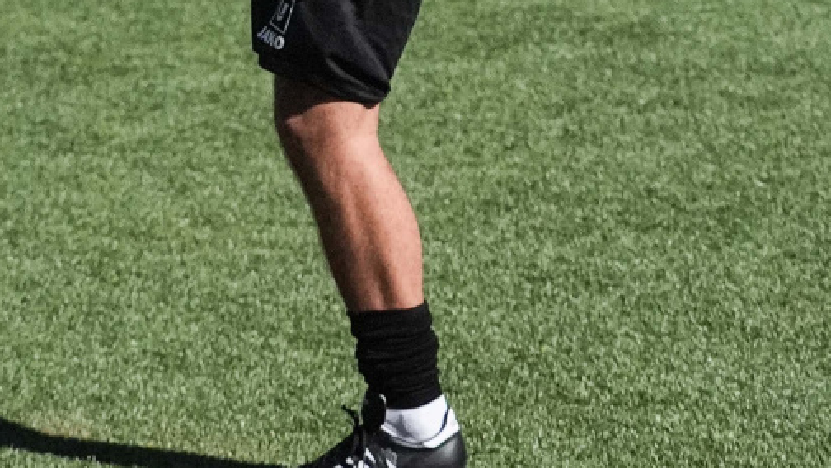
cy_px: -280
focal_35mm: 217
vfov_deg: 5.5
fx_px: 4784
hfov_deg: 9.9
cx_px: 219
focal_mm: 58
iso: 5000
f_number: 4.5
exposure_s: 1/80000
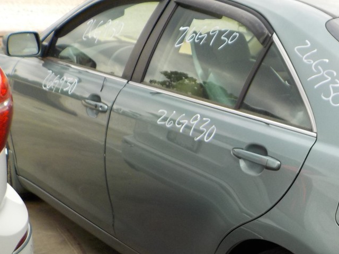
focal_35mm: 60
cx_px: 327
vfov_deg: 23.8
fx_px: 588
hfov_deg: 30.3
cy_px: 228
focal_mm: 4.1
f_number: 3.3
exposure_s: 1/400
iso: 125
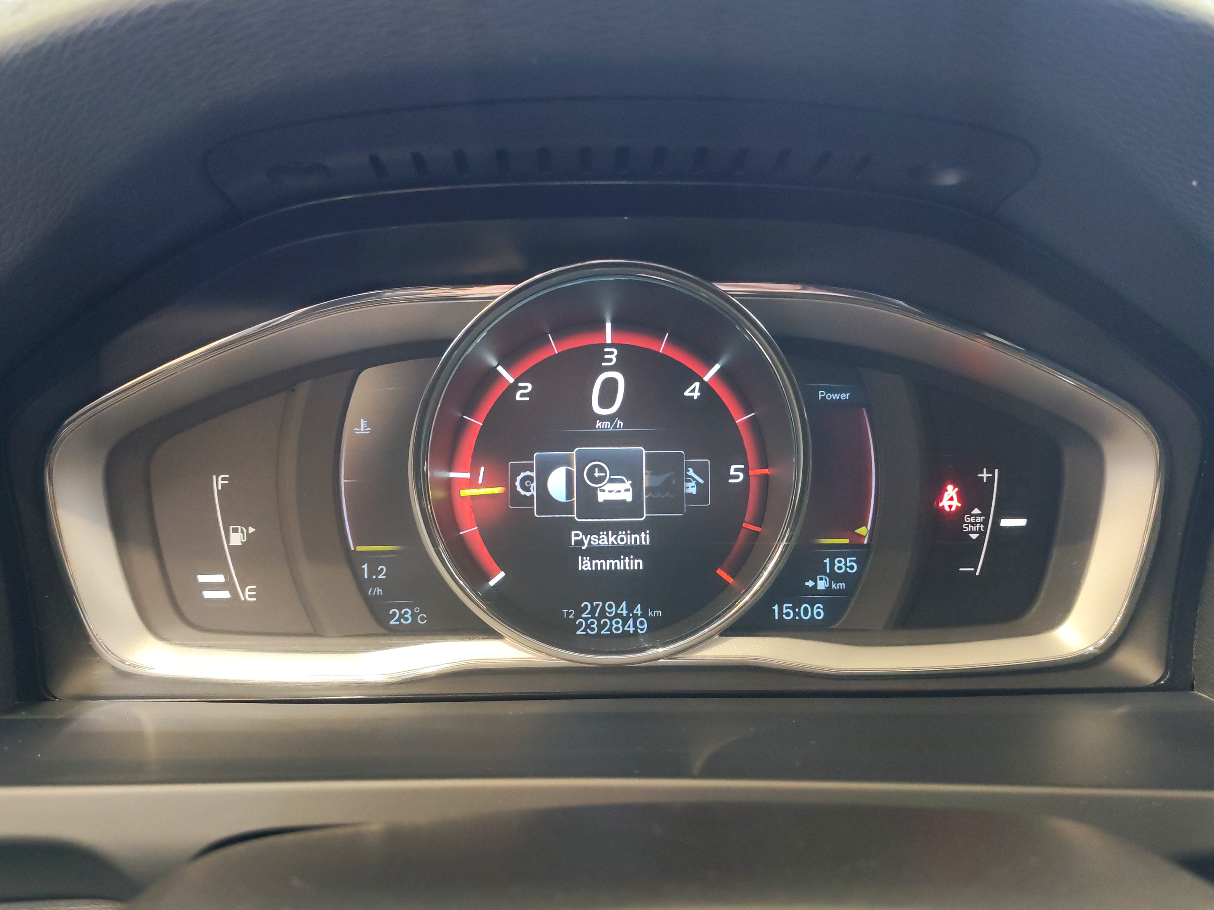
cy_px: 455
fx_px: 1087
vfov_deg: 45.4
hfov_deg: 58.4
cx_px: 607
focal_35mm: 31
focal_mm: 6.12
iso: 1250
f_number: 1.9
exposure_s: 1/50
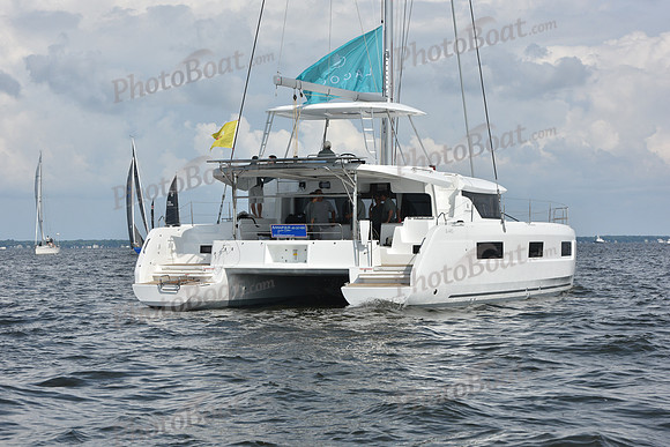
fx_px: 1601
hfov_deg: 23.6
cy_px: 224
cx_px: 335
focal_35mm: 86
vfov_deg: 15.9
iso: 320
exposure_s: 1/1250
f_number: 10
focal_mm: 86
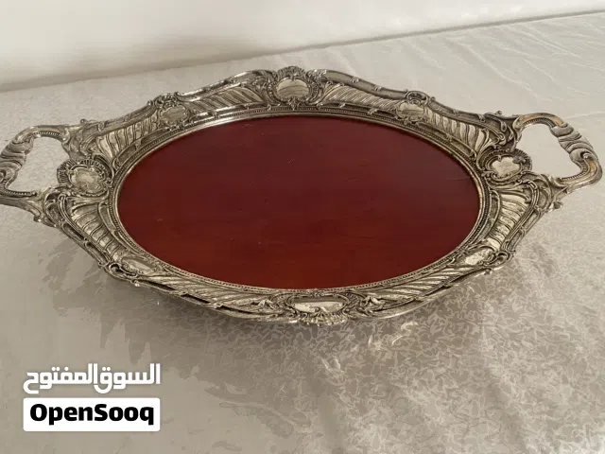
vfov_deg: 53.1
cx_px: 302
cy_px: 227
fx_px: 454
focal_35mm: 26
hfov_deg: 67.3
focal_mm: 4.25
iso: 200
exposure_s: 1/60
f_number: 1.8
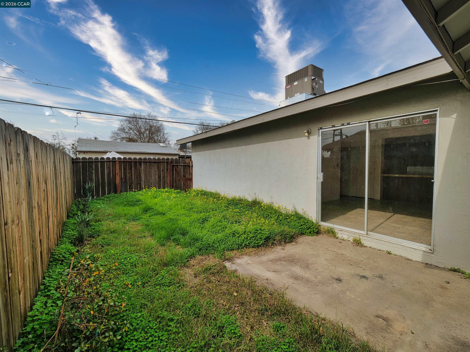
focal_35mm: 14
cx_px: 235
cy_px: 176
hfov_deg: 102.1
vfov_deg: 85.7
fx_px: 190
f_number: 9
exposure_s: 1/250
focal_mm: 7
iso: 125
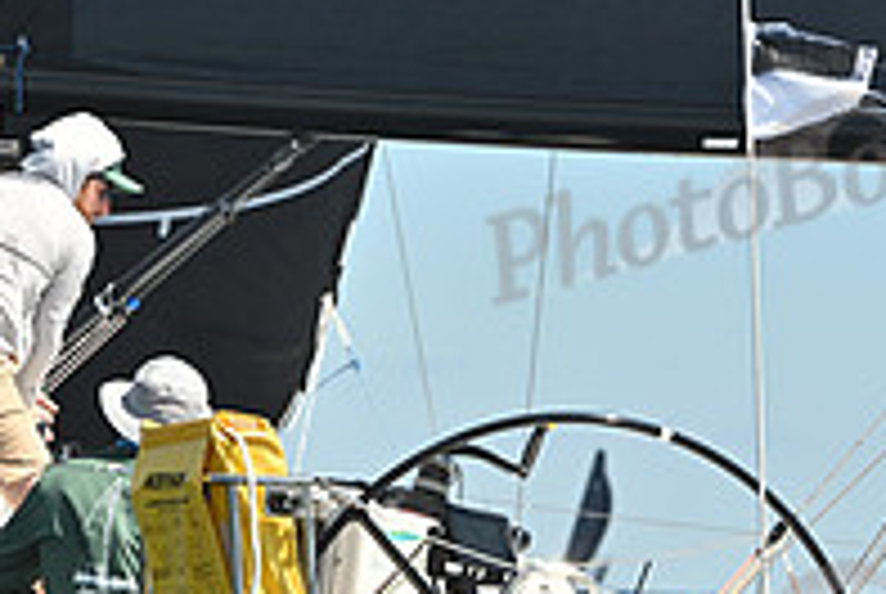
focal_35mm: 359
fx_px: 8849
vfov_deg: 3.8
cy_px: 484
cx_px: 256
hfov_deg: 5.7
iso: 250
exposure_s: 1/1250
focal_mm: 122
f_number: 8
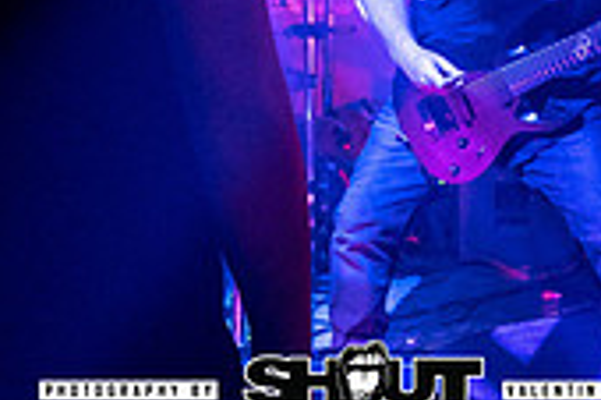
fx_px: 1634
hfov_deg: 20.2
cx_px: 610
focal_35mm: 98
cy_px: -36
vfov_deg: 13.7
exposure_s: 1/200
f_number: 2.8
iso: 3200
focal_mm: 22.5
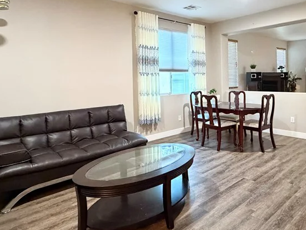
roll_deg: +1.1
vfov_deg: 52.4
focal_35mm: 26
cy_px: 83
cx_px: 175
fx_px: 230
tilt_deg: -2.1
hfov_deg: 66.9
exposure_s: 1/59
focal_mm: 2.22
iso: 1000
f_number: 2.2
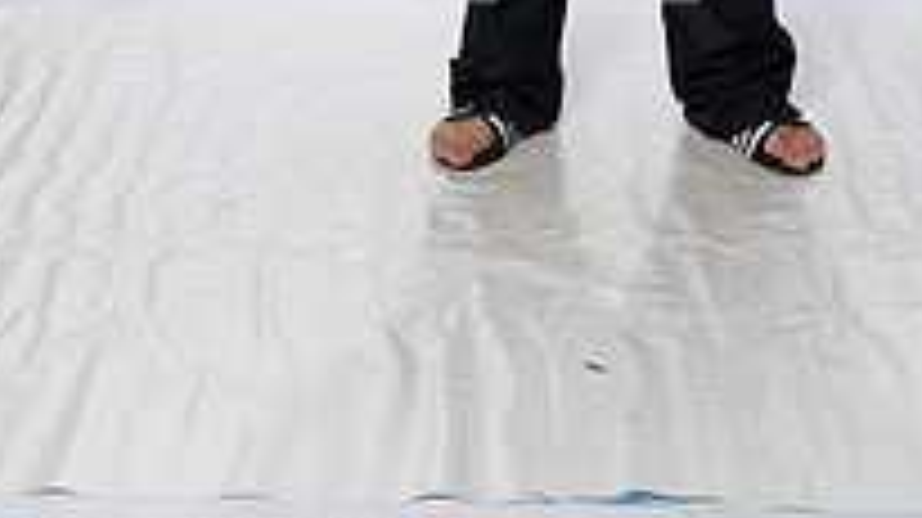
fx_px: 2419
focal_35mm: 99
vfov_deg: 11.3
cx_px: 571
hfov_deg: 21.5
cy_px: -450
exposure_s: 1/250
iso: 640
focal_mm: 43
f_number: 8
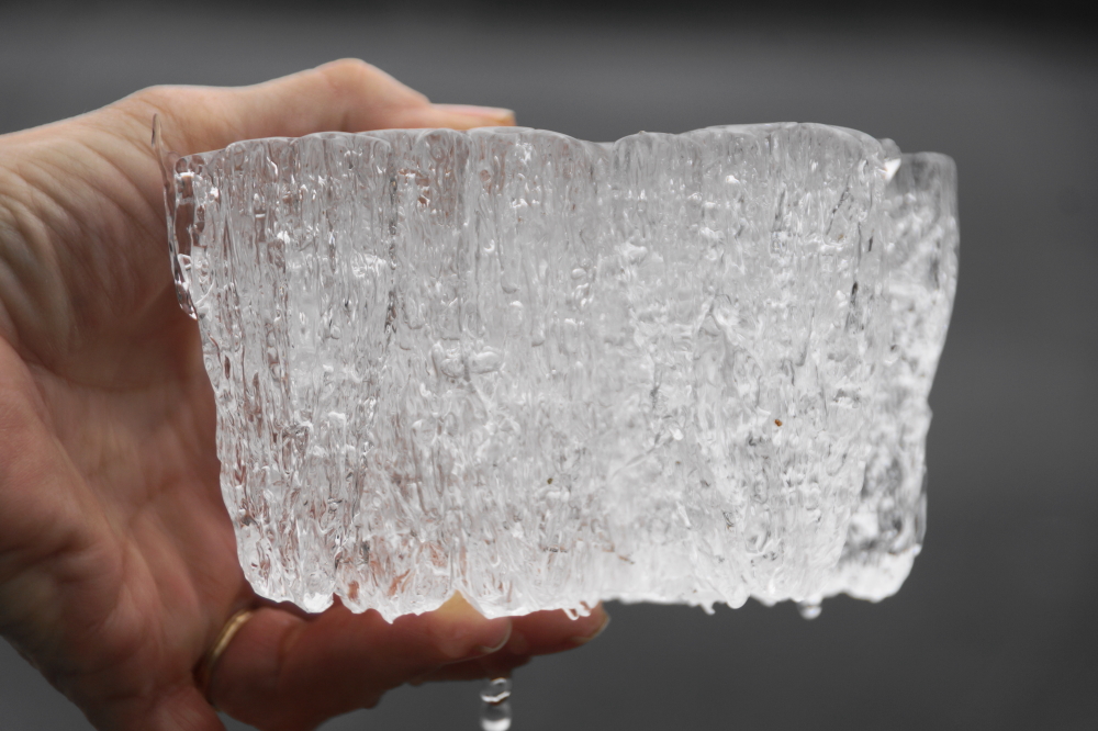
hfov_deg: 13.7
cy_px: 366
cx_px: 549
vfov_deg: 9.1
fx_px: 4573
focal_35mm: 150
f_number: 5.6
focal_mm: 100
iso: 100
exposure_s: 1/160
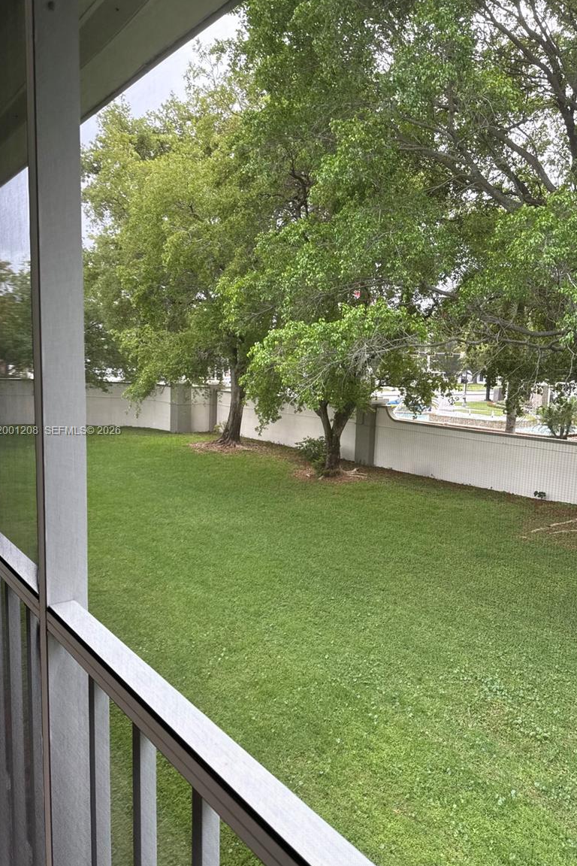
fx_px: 625
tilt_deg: -4.4
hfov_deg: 49.5
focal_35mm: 26
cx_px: 320
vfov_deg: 69.4
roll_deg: +0.4
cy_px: 431
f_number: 1.78
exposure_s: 1/318
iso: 100
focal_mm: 6.76
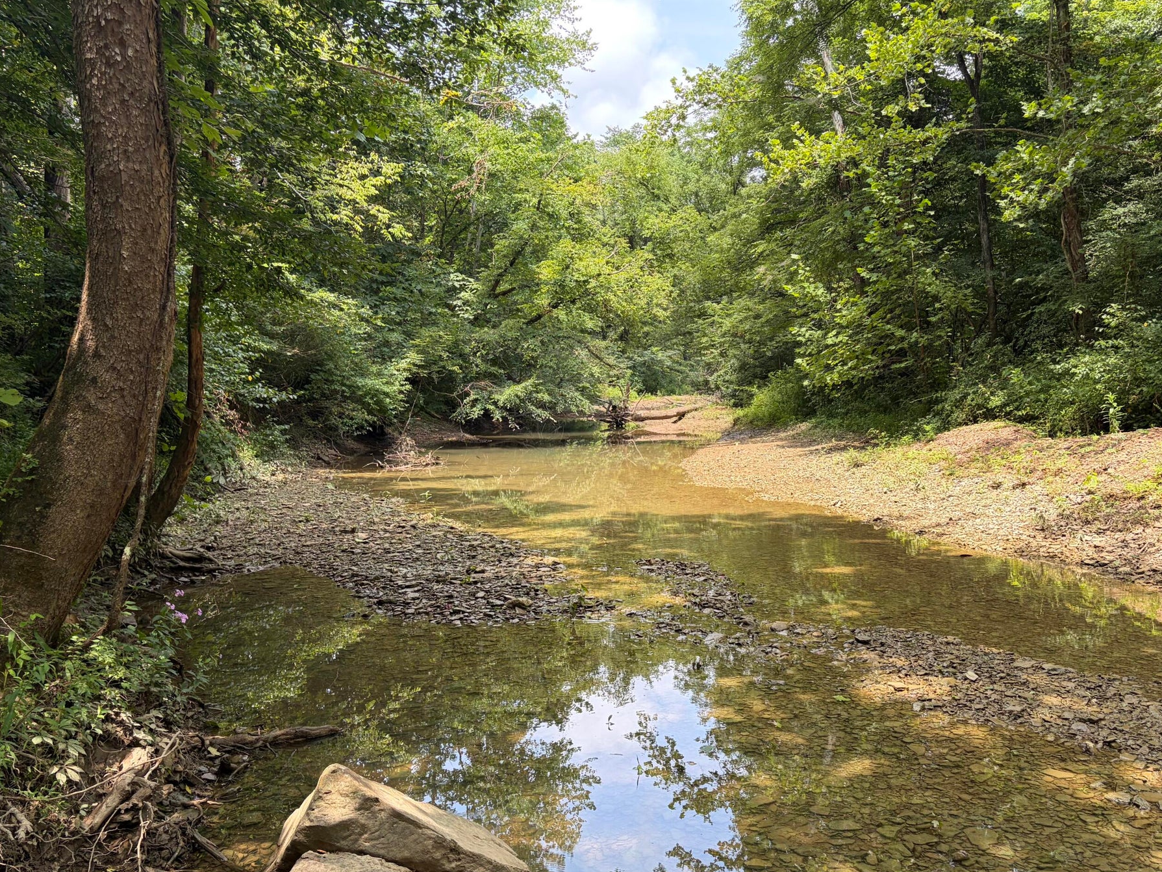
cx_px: 619
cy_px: 467
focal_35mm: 31
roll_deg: +1.7
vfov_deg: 45.4
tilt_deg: -3.6
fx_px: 1041
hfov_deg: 58.3
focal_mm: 5.96
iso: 50
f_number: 1.6
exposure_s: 1/404
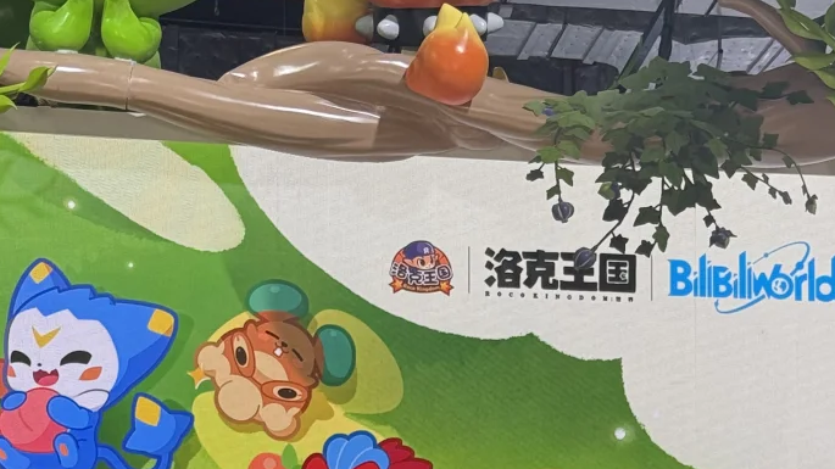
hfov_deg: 19.4
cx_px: 473
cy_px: 748
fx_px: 2435
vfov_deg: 10.5
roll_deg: -0.4
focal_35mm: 110
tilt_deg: +6.6
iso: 50
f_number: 1.78
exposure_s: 1/101
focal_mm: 6.76
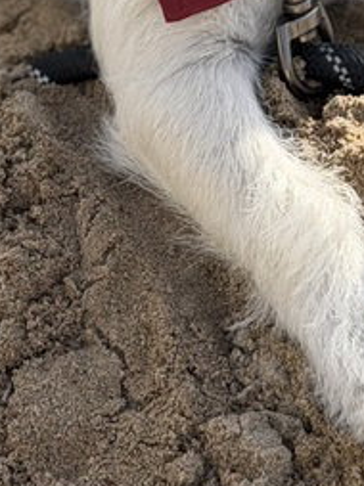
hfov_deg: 7.8
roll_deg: +0.8
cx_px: 307
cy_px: -325
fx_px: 2654
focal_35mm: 189
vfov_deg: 10.0
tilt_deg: -23.2
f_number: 1.78
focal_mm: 6.76
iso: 80
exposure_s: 1/2494
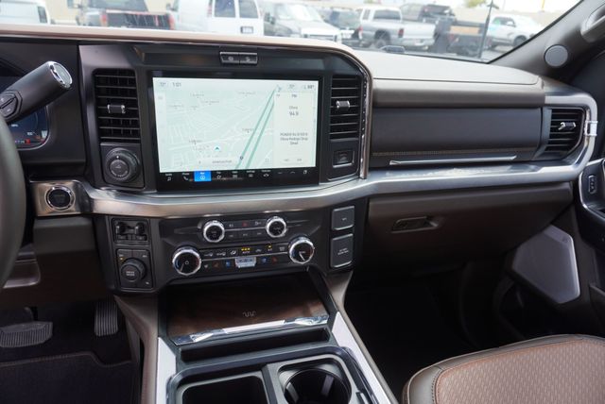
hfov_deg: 73.7
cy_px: 202
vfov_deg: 53.2
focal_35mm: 24
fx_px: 404
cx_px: 302
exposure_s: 1/80
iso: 100
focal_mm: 16
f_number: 4.5
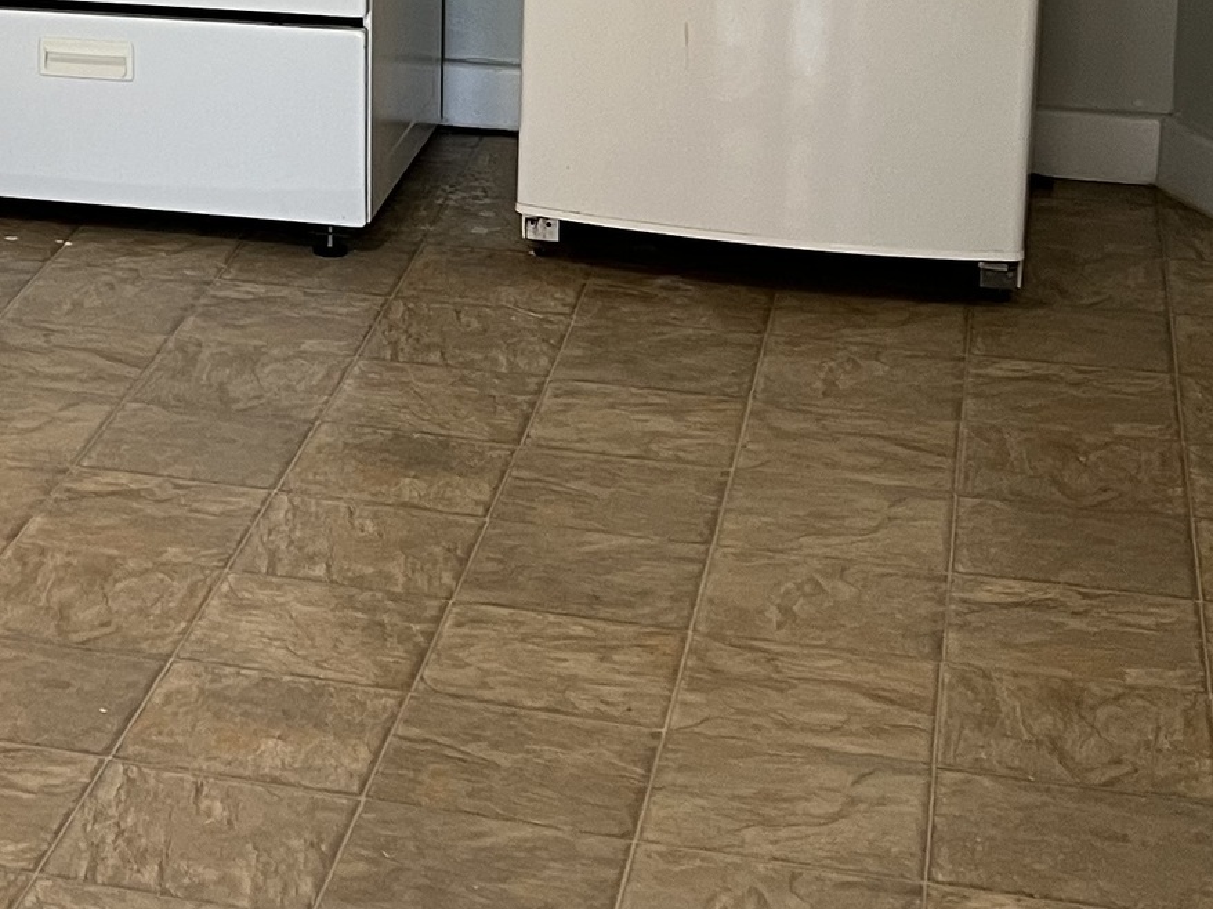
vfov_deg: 15.7
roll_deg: +1.9
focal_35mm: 91
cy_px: -135
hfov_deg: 20.2
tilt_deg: -10.2
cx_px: -243
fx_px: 3188
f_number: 1.5
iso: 160
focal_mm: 5.7
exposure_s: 1/60
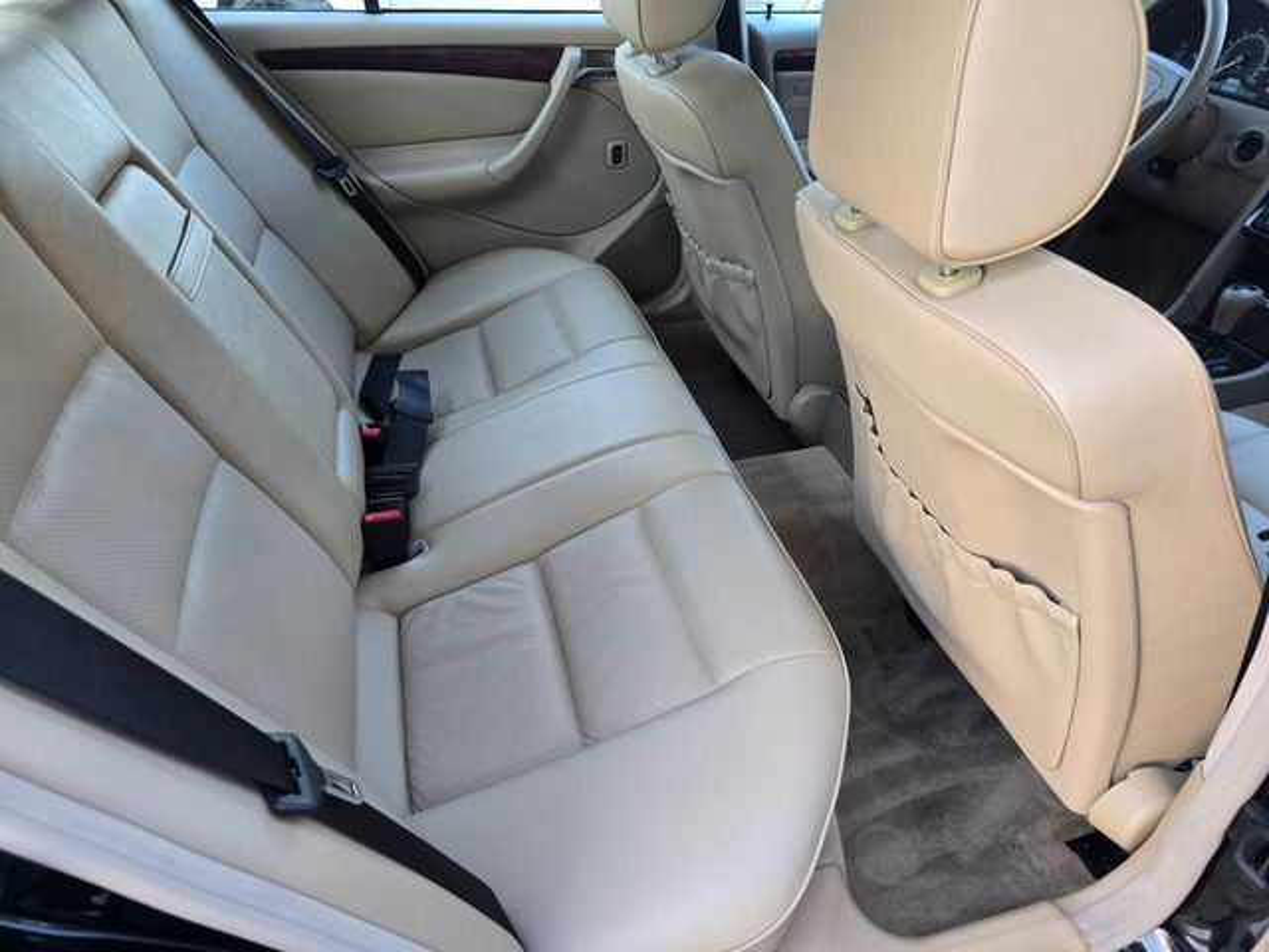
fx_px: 843
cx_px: 634
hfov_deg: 73.9
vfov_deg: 58.9
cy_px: 476
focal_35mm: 23
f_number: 1.7
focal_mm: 6.3
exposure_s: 1/120
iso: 160
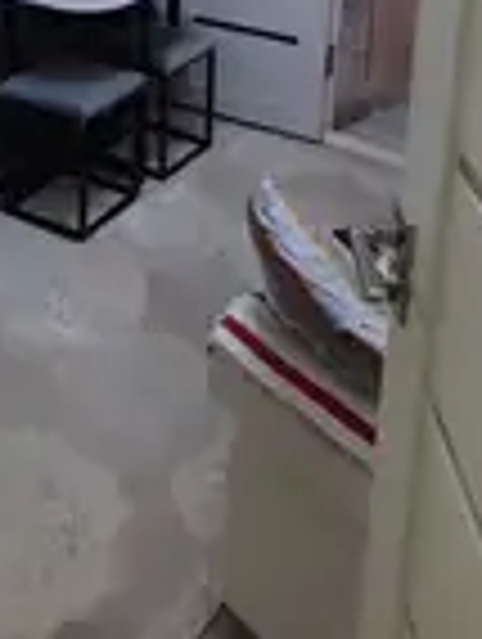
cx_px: 144
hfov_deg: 31.9
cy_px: -119
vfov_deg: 34.2
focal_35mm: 45
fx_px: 833
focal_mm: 1.65
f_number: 2.2
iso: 147
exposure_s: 1/30
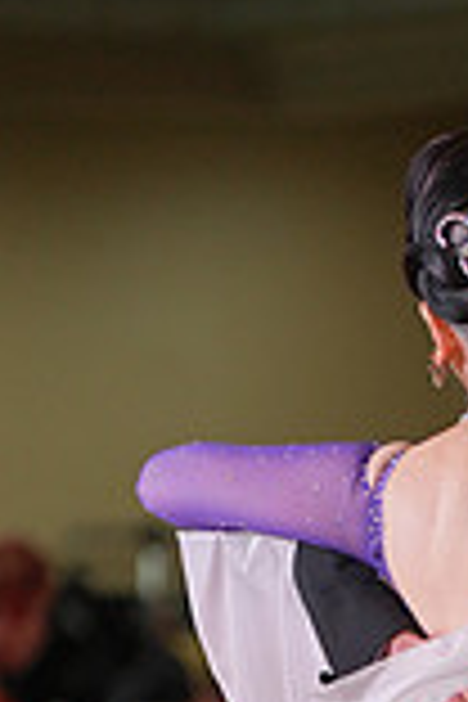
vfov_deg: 3.8
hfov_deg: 2.5
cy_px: 1066
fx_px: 10529
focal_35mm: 540
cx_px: 614
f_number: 2.8
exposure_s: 1/500
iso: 1000
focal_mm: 145
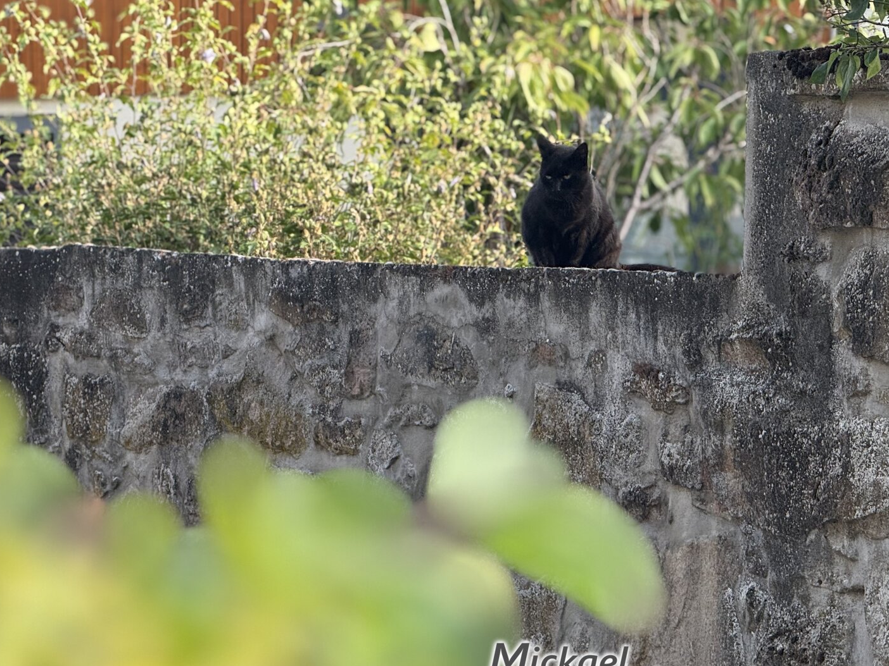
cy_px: 302
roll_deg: +0.4
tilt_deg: -2.0
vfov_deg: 8.7
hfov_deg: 11.5
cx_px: 260
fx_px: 4392
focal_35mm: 171
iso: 64
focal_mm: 15.66
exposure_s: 1/158
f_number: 2.8
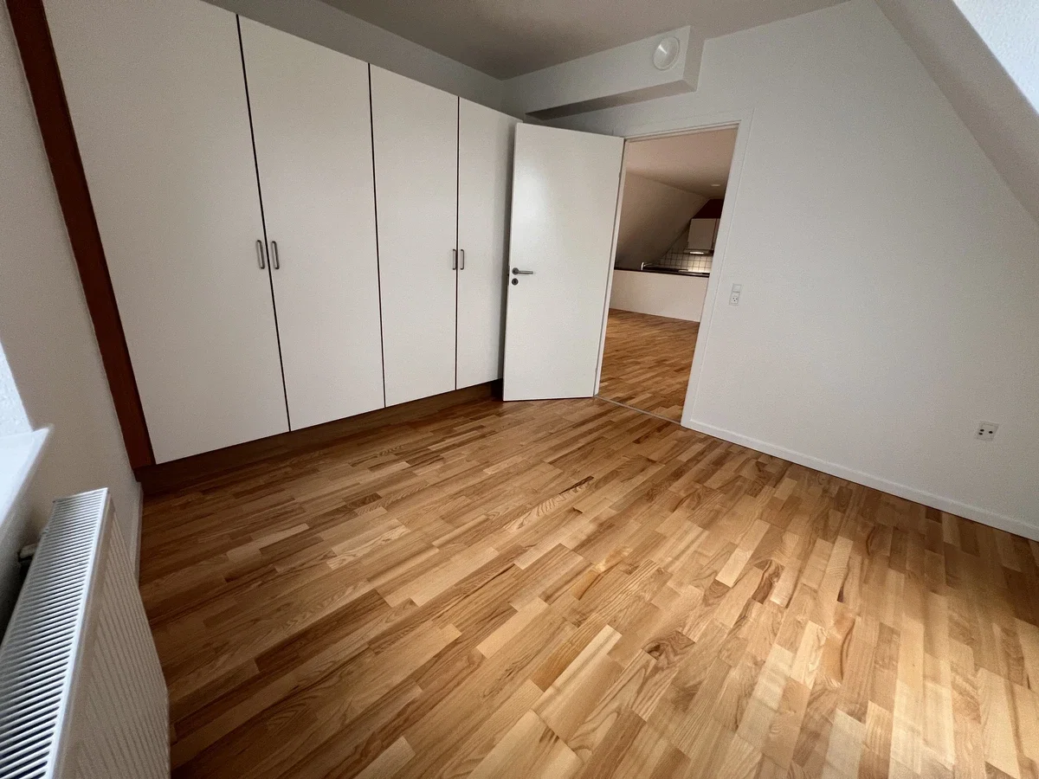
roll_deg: -3.9
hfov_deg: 106.2
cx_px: 520
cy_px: 390
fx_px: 390
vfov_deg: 89.9
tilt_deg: -18.3
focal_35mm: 13
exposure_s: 1/99
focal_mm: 1.57
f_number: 1.8
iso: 250
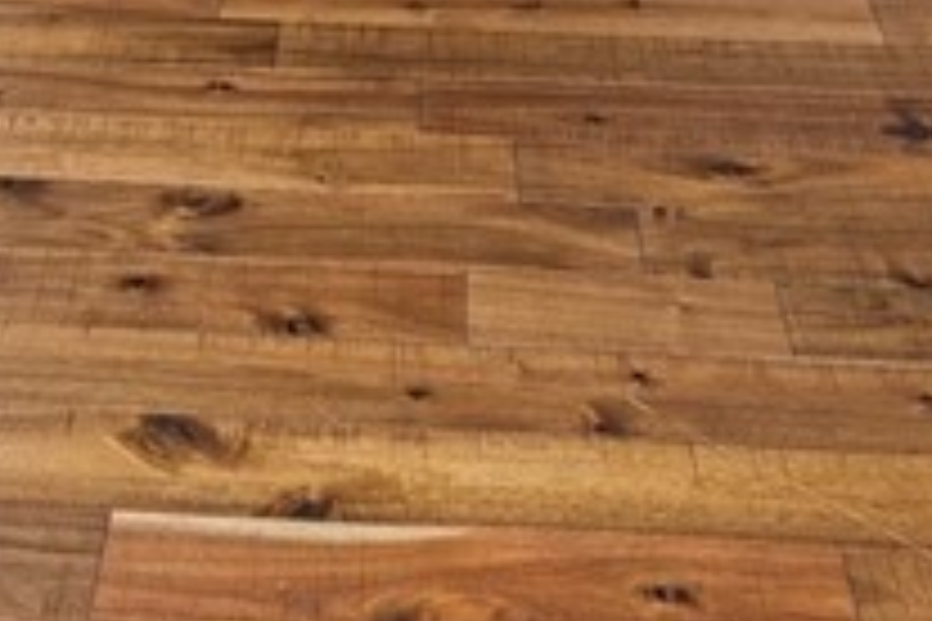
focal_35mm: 84
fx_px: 2174
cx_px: 263
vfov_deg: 12.2
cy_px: -968
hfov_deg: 24.0
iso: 50
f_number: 10
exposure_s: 1
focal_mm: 16
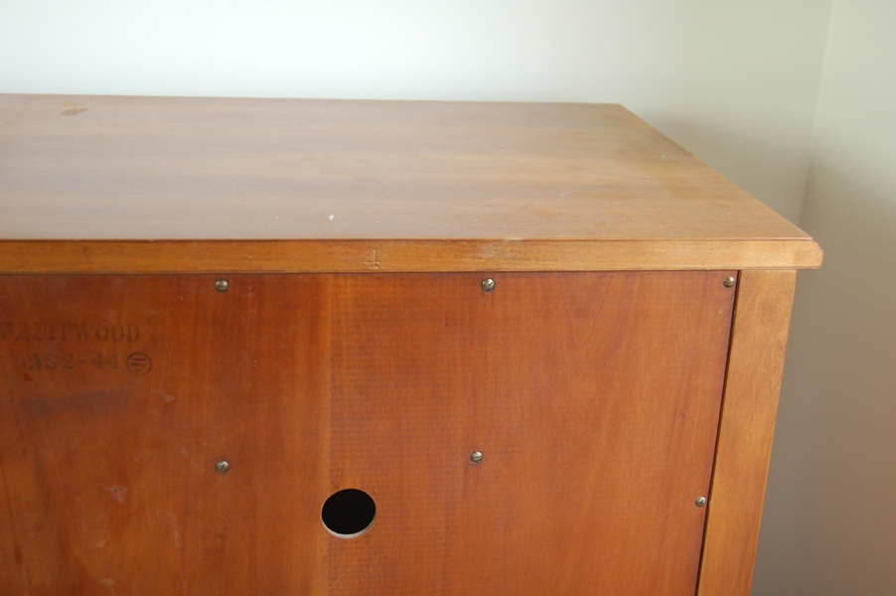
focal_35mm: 57
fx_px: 1418
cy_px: 298
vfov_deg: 23.7
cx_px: 448
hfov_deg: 35.1
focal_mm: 38
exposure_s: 1/30
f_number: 4.8
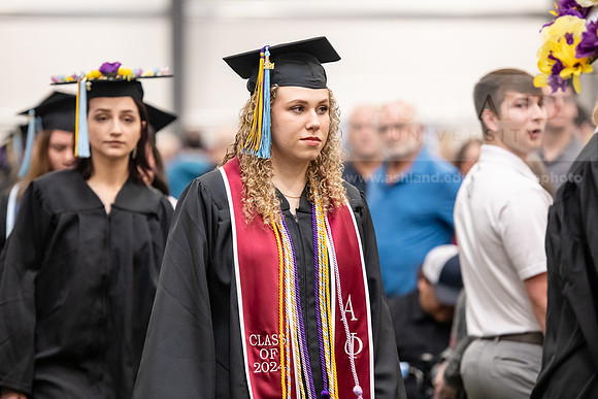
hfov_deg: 13.7
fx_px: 2492
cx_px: 299
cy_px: 200
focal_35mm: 150
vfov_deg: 9.2
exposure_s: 1/200
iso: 3200
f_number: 3.2
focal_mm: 150
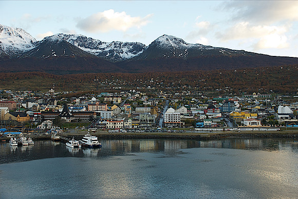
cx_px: 149
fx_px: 385
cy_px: 100
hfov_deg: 42.3
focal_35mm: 46
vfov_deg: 29.0
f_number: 5
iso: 200
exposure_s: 1/100
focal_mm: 31
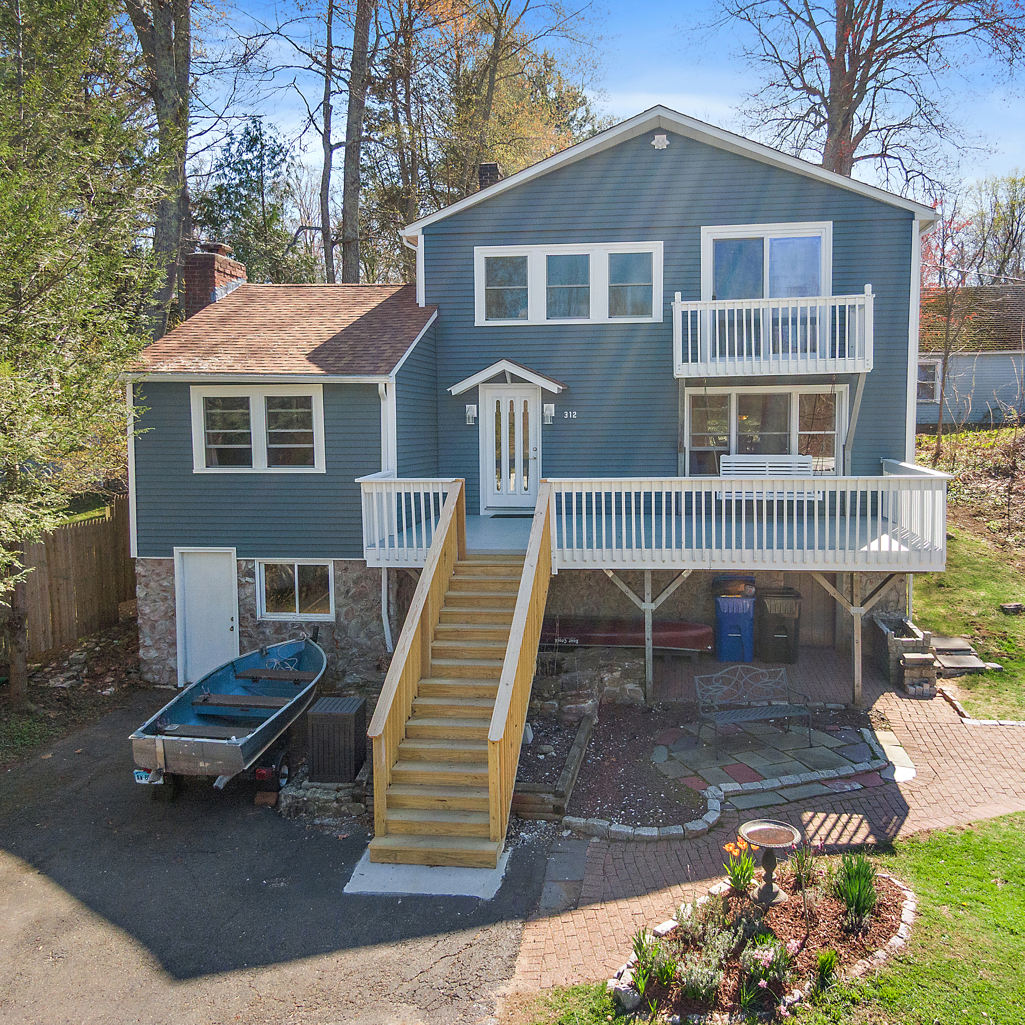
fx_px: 972
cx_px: 572
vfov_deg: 55.6
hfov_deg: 55.5
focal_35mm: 29
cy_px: 502
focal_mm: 4.39
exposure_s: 1/800
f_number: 2.8
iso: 110
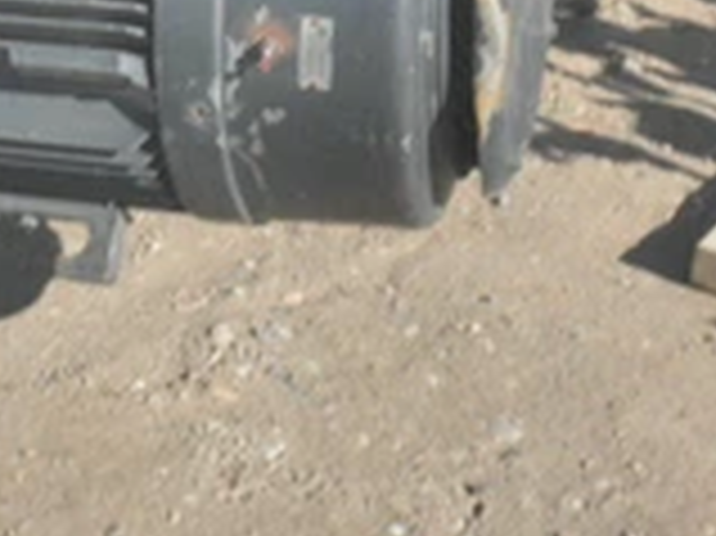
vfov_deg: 13.0
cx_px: 0
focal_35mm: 111
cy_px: -81
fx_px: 2294
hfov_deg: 17.3
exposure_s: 1/80
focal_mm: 7.9
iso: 64
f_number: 9.6
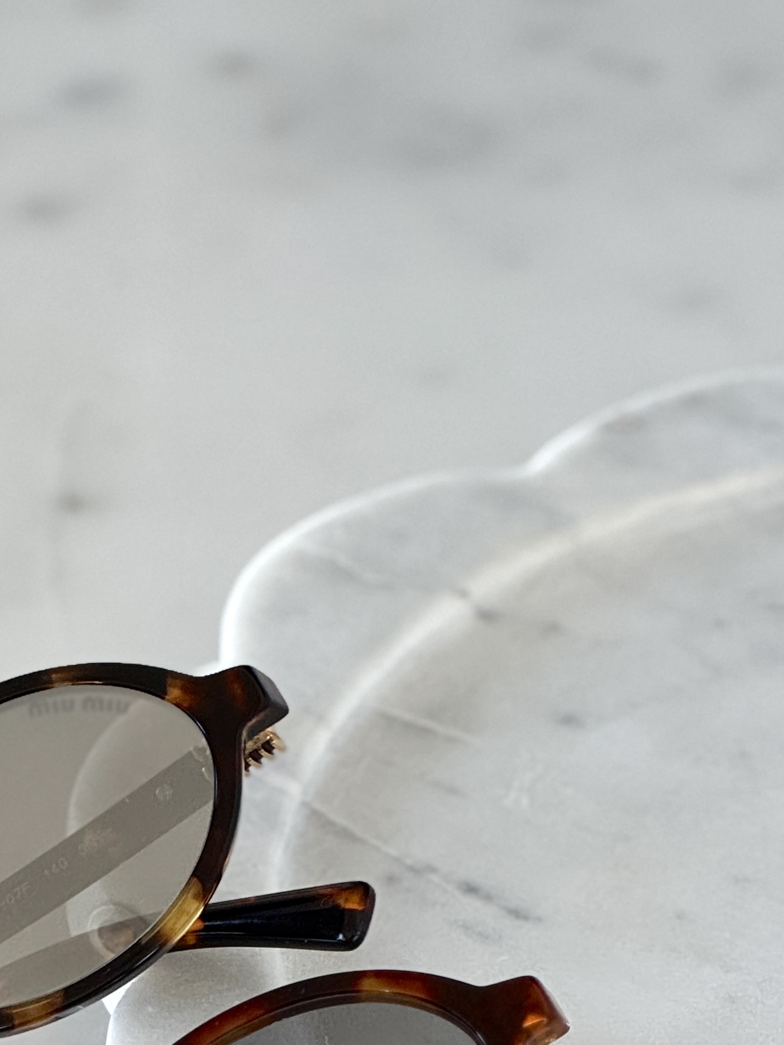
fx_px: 5767
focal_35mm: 191
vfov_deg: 10.3
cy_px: 963
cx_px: -148
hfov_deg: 7.7
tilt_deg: -37.1
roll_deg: +1.0
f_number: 2.8
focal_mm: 9
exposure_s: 1/60
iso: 250
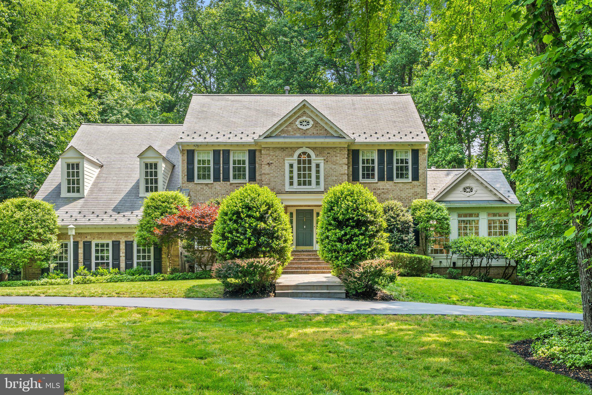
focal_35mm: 41
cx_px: 296
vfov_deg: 32.6
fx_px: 674
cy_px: 198
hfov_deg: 47.4
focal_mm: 41
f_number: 14
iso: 320
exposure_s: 1/80
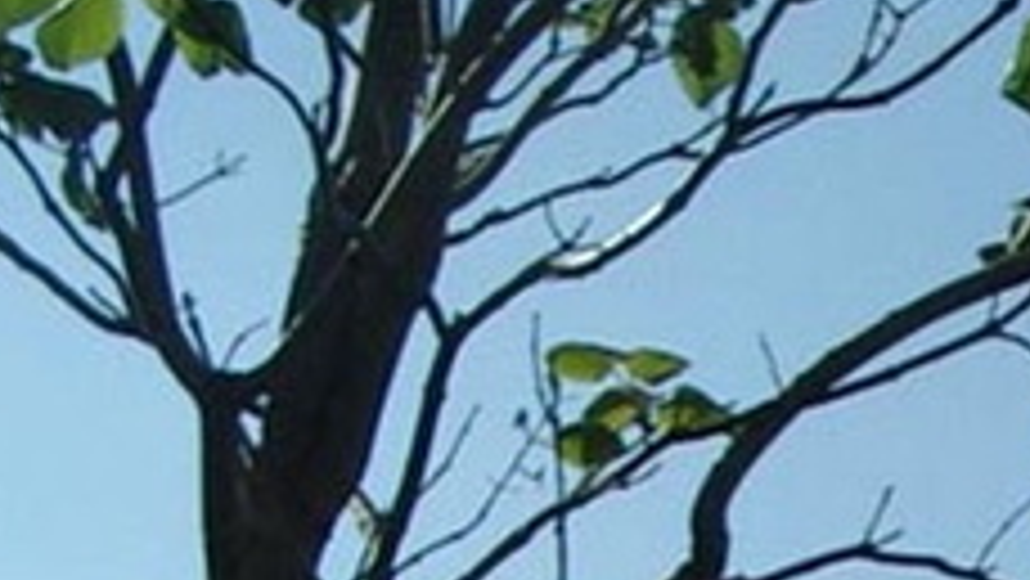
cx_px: 1502
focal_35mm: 143
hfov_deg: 14.1
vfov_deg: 8.0
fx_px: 3907
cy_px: 1272
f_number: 4.8
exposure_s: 1/640
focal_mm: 5.8
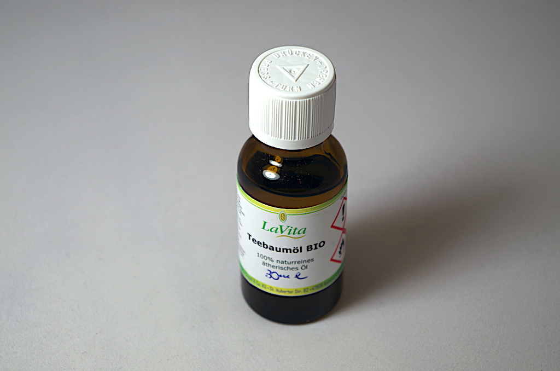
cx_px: 280
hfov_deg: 24.8
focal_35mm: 82
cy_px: 186
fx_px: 1273
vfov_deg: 16.6
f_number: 7.1
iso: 100
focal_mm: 55
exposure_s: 1/100
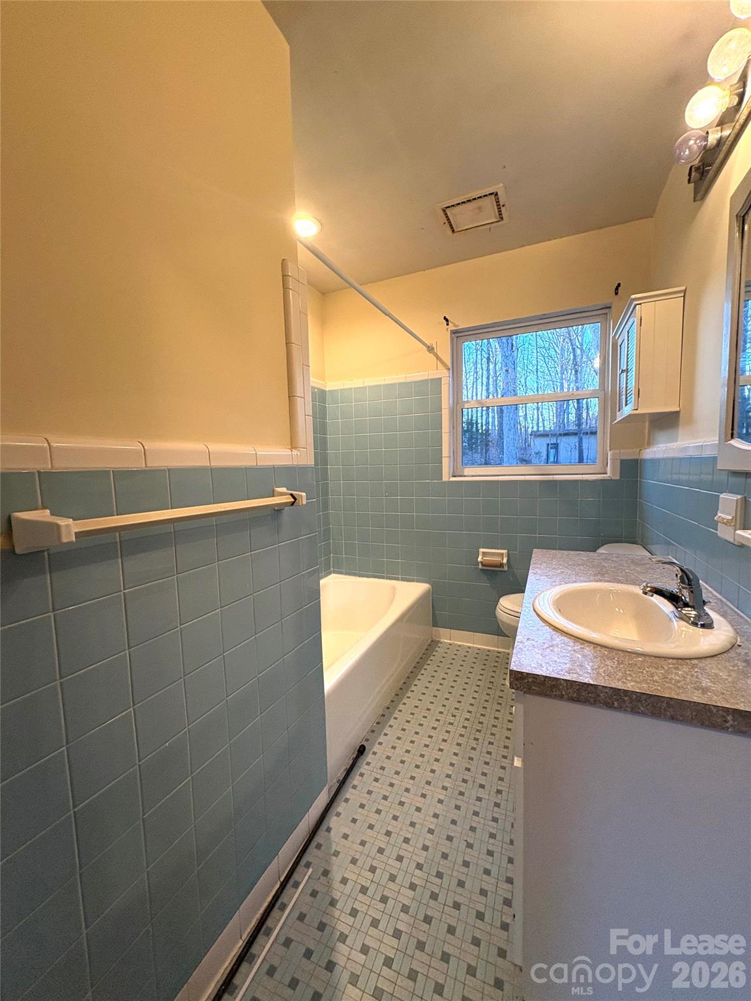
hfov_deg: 85.7
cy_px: 500
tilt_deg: -4.9
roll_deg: +1.3
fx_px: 405
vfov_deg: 102.1
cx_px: 376
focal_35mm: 14
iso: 320
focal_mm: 2.22
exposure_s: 1/120
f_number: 2.2
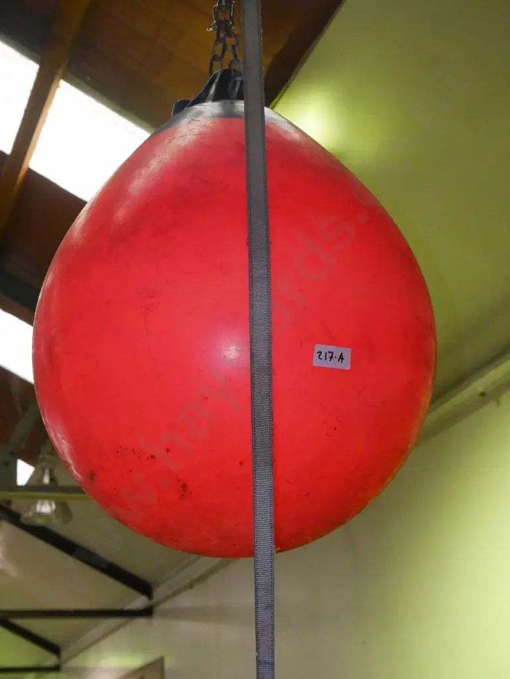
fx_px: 1256
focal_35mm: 64
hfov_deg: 22.9
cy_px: 340
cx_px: 255
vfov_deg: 30.3
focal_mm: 32
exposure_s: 1/100
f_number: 5.6
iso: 3200
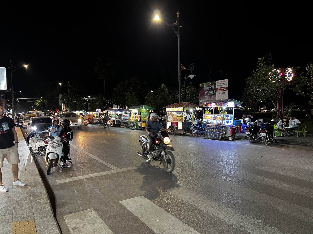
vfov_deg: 53.1
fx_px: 235
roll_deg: +1.6
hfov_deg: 67.3
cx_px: 156
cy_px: 117
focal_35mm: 26
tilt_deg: -1.9
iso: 400
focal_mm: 5.7
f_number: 1.5
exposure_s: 1/33
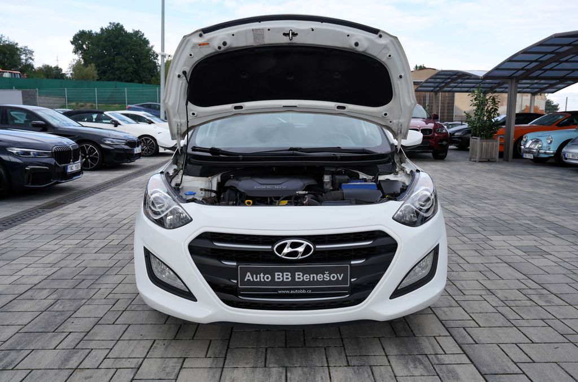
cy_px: 191
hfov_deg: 63.8
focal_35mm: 29
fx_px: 464
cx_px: 289
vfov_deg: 44.7
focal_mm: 29
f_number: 6.3
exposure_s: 1/160
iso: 100
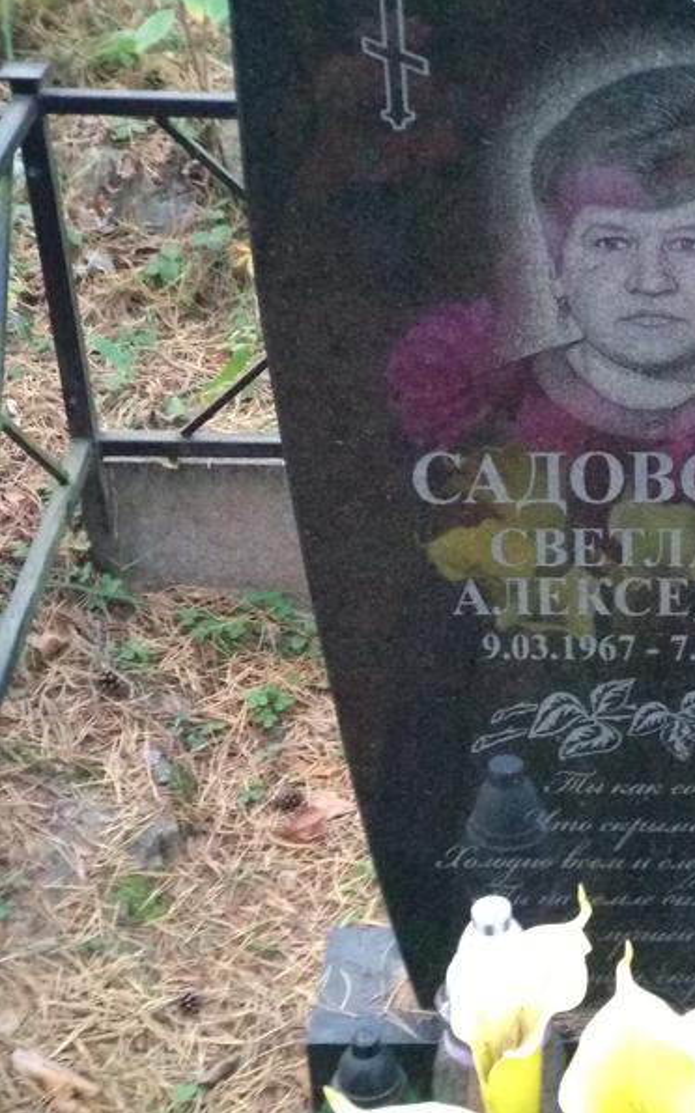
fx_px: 2245
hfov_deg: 17.1
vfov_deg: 27.9
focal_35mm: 74
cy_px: 555
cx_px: 745
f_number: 2.6
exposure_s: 1/30
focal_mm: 5.99
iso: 3200
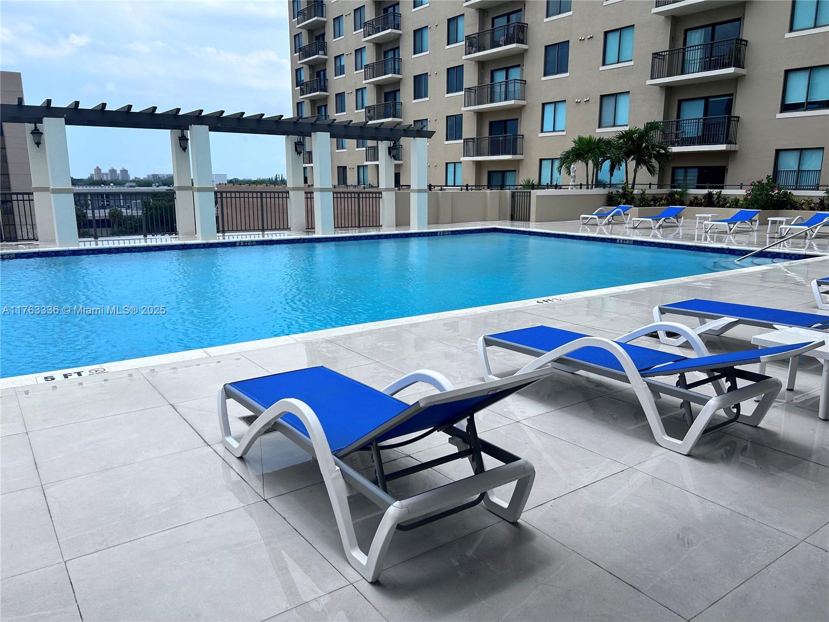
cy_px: 311
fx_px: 623
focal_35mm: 26
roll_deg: -1.0
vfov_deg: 53.1
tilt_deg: -10.9
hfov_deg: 67.3
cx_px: 414
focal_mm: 5.7
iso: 50
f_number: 1.5
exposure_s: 1/5319
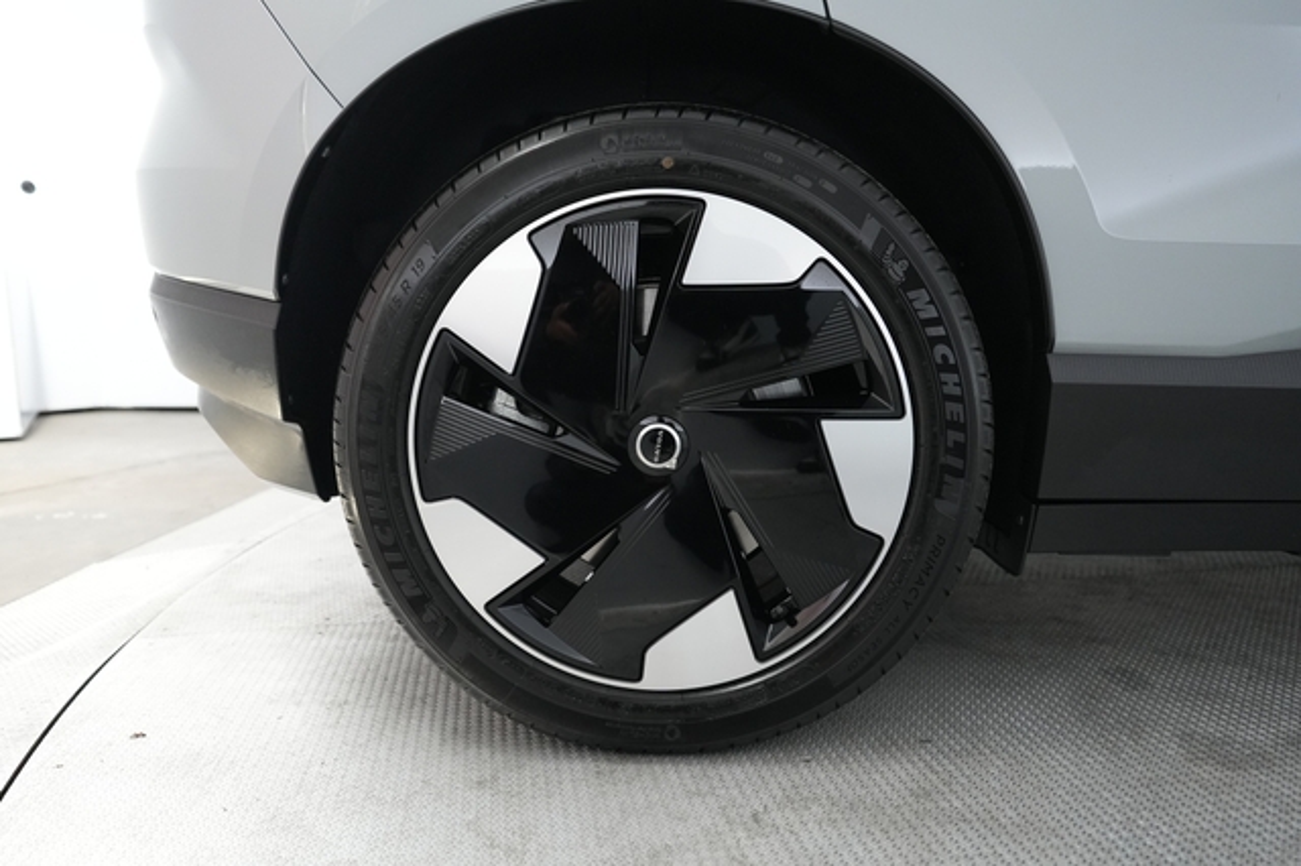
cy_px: 433
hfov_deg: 71.5
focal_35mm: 25
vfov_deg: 51.2
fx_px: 903
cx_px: 650
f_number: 2.8
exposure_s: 1/160
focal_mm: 25
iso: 4000
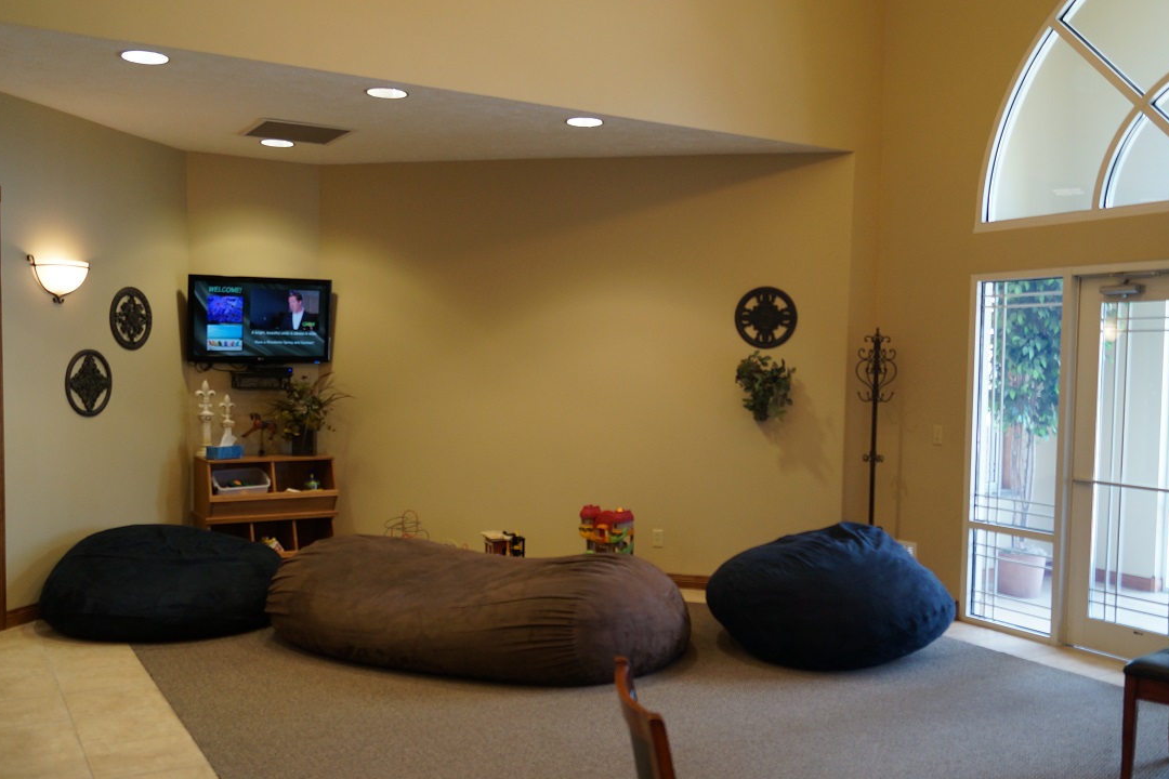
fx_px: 974
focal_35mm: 30
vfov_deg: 43.6
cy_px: 424
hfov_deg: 61.8
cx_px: 535
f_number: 4
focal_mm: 18
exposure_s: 1/60
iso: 400
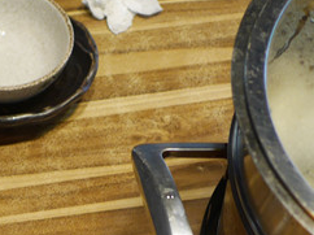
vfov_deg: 11.1
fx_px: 1124
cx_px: 91
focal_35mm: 124
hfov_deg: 15.9
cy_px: 436
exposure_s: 1/60
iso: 400
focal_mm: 15
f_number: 1.7
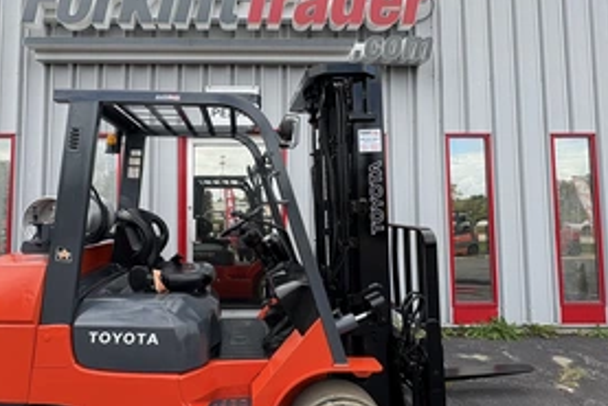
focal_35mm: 21
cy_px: 198
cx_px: 248
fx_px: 355
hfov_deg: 80.4
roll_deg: +0.8
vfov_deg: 59.5
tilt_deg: +3.6
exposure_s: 1/386
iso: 40
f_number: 2.2
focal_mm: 2.22
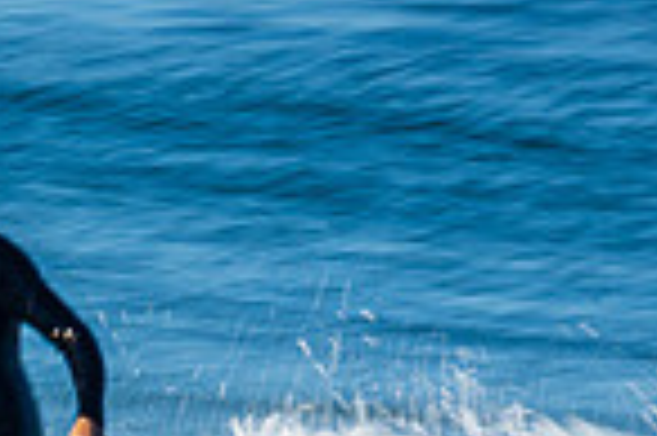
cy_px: 623
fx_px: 54396
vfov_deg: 0.5
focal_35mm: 2984
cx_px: 18
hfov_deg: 0.7
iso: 100
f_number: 25
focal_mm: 500
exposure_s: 1/20
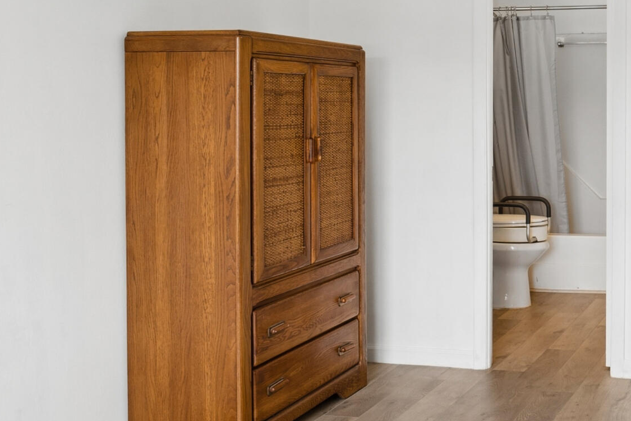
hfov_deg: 37.4
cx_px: 609
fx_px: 841
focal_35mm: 48
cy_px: 111
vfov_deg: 27.7
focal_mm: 12
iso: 200
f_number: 9
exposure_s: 1/30
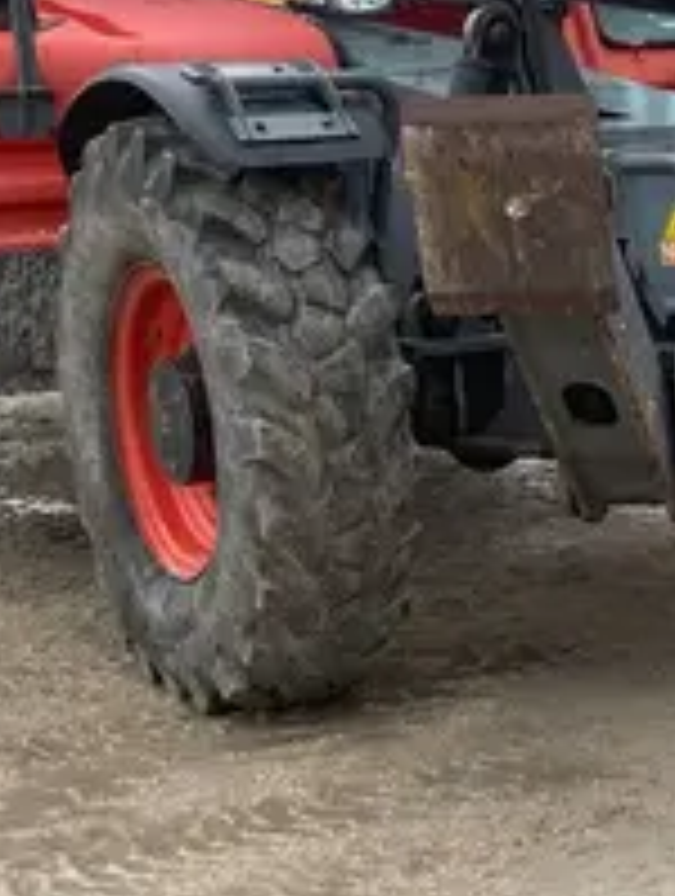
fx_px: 2669
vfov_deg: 19.0
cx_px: 878
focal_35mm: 103
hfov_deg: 13.9
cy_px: 637
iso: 20
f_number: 1.8
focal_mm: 3.99
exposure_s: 1/382
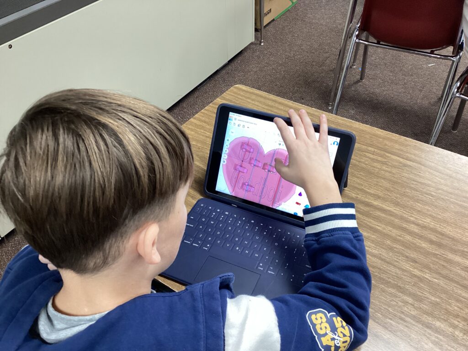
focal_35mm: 31
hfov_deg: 58.4
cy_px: 176
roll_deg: +1.0
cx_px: 234
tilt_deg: -41.9
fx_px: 419
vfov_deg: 45.4
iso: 250
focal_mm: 3.3
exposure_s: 1/60
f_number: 2.4
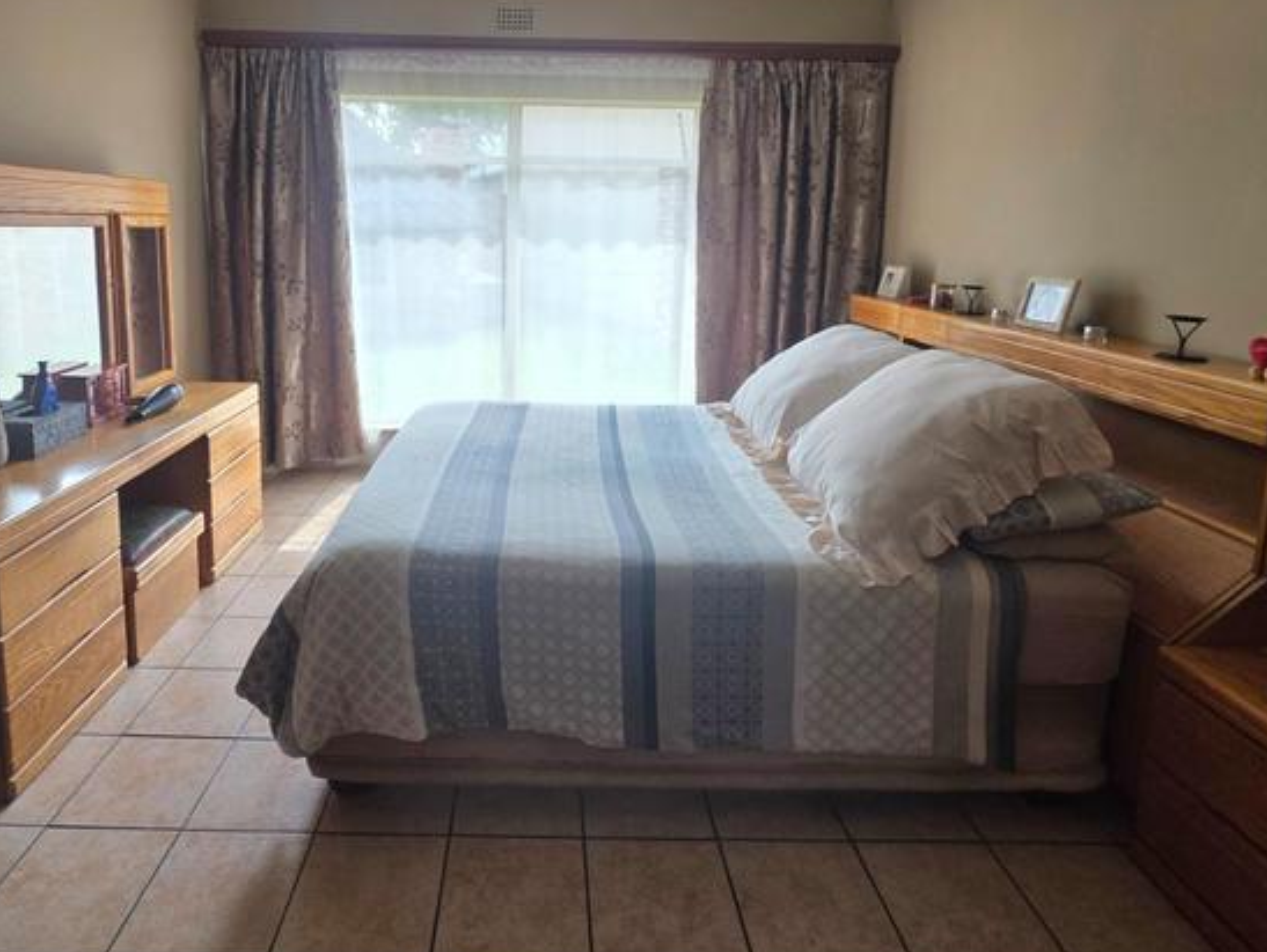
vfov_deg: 67.4
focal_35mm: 19
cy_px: 340
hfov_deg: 84.1
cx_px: 544
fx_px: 696
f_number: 1.9
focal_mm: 2.2
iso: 50
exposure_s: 1/101
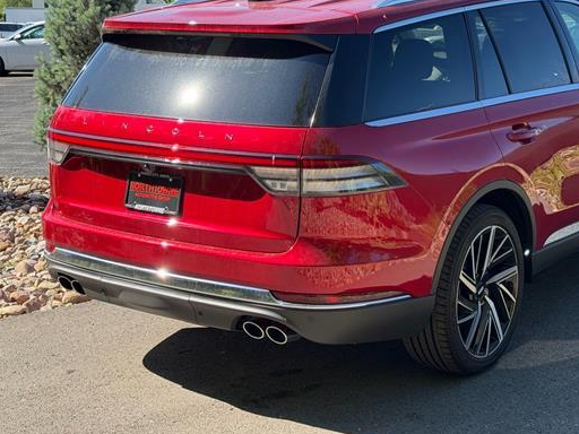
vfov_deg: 24.4
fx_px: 1004
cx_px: 360
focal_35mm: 60
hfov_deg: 32.0
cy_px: 171
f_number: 1.78
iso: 80
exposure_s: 1/1456
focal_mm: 6.76
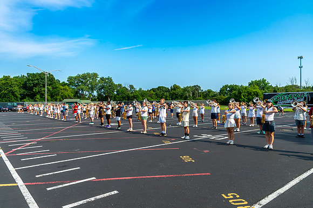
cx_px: 156
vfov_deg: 51.3
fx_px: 217
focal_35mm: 25
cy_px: 104
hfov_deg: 71.7
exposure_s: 1/500
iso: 320
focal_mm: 24
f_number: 13
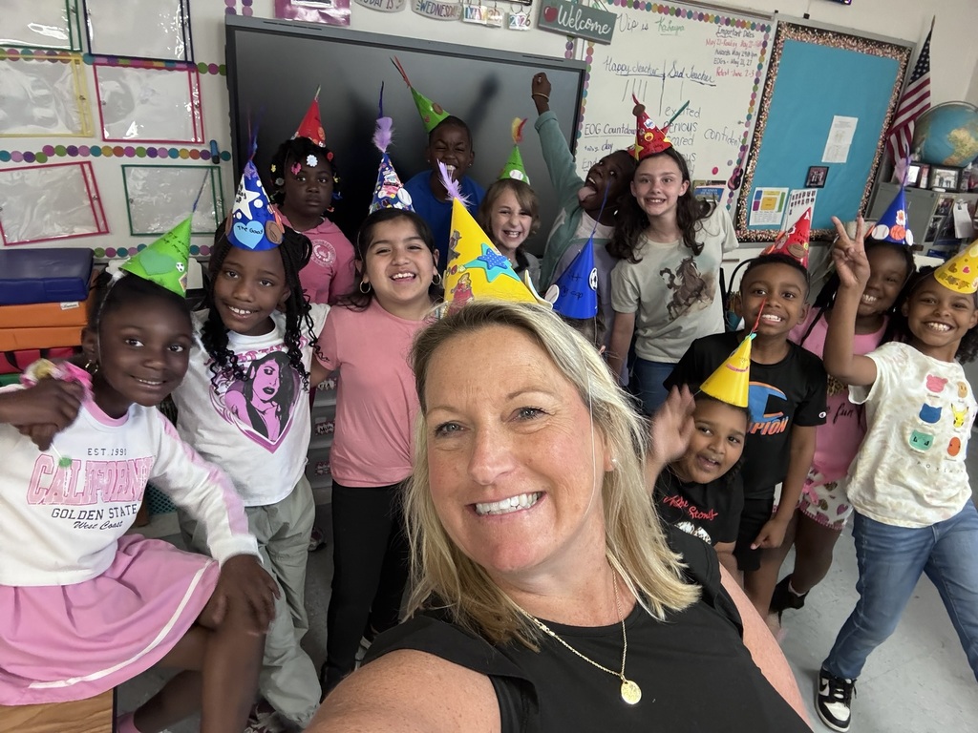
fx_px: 650
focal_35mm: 23
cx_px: 489
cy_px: 366
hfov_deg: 73.9
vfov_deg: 58.9
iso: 400
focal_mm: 2.69
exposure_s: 1/40
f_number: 1.9
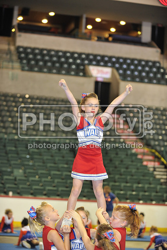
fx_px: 662
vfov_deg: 21.5
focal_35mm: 95
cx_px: 84
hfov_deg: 14.4
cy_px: 125
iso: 1600
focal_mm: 95
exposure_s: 1/60
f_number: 2.8
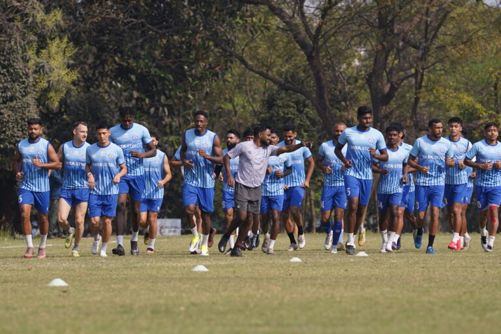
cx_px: 250
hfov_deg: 6.9
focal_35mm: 300
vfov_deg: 4.6
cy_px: 167
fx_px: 4175
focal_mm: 200
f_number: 4.5
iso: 320
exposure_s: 1/1600
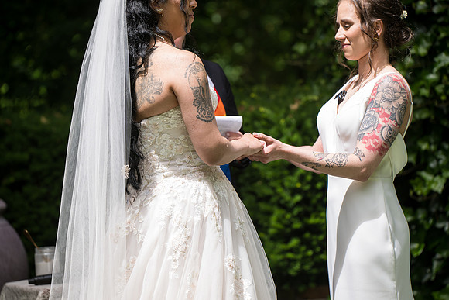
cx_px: 224
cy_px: 150
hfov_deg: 10.3
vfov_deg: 6.9
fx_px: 2495
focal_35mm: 200
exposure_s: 1/400
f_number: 4
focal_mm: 200
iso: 100
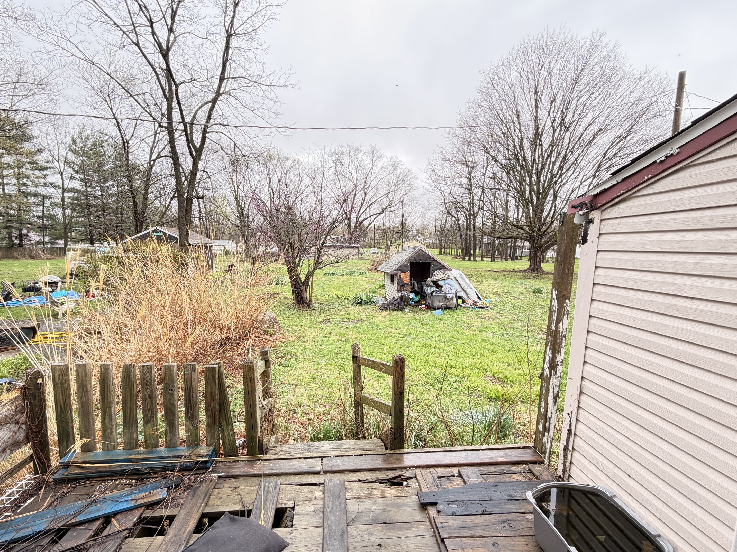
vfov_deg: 81.7
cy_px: 276
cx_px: 352
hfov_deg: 98.1
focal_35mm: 15
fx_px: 319
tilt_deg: -7.4
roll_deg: -1.3
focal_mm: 2.22
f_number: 2.2
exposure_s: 1/123
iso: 50
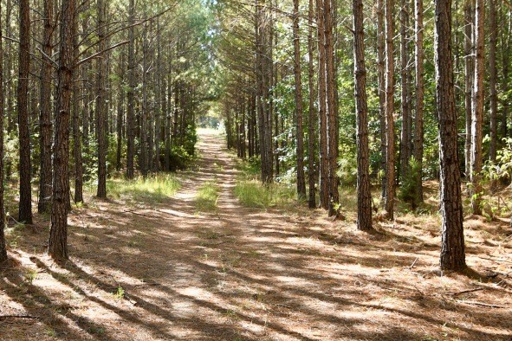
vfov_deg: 26.0
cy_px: 141
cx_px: 207
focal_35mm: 52
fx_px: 739
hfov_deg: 38.1
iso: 1000
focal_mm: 20
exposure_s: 1/200
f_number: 6.3
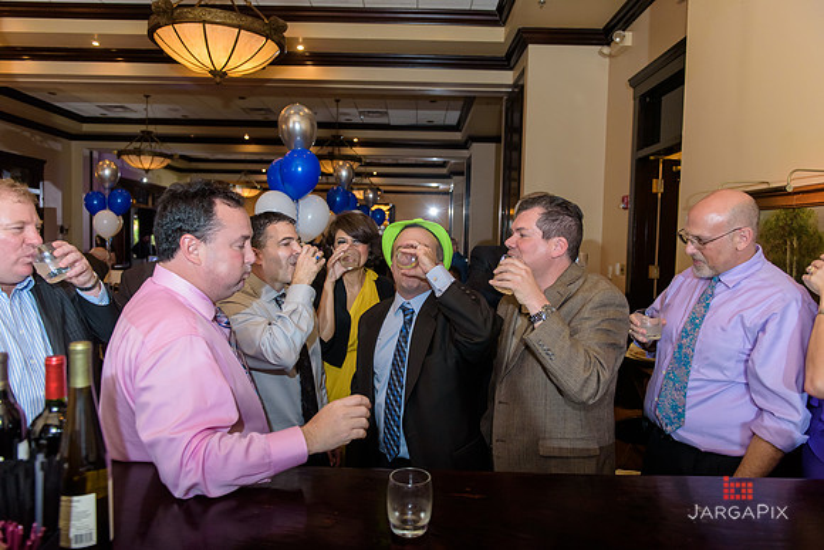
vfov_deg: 49.6
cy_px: 275
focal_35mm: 26
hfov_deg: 69.4
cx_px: 412
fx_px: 595
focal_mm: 26
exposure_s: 1/125
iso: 1600
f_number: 3.2
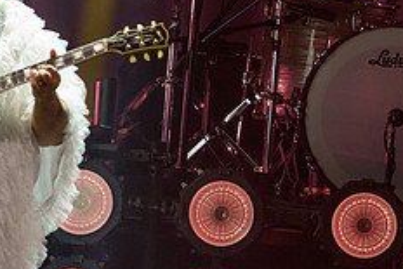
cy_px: -18
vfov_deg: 1.5
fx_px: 10081
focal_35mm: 900
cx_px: 221
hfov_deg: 2.3
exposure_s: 1/320
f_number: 5.6
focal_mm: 360
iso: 2500
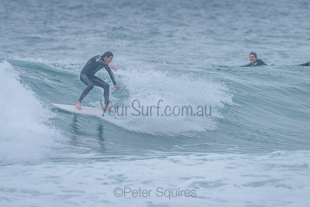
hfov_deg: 3.4
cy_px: 80
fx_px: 5278
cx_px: 155
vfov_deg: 2.2
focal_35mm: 613
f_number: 5.6
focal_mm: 500
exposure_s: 1/1250
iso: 560
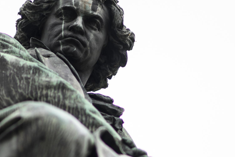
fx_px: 1513
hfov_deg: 8.9
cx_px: 95
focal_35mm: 232
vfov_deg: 5.9
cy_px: 143
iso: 140
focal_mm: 85
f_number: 1.4
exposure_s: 1/400
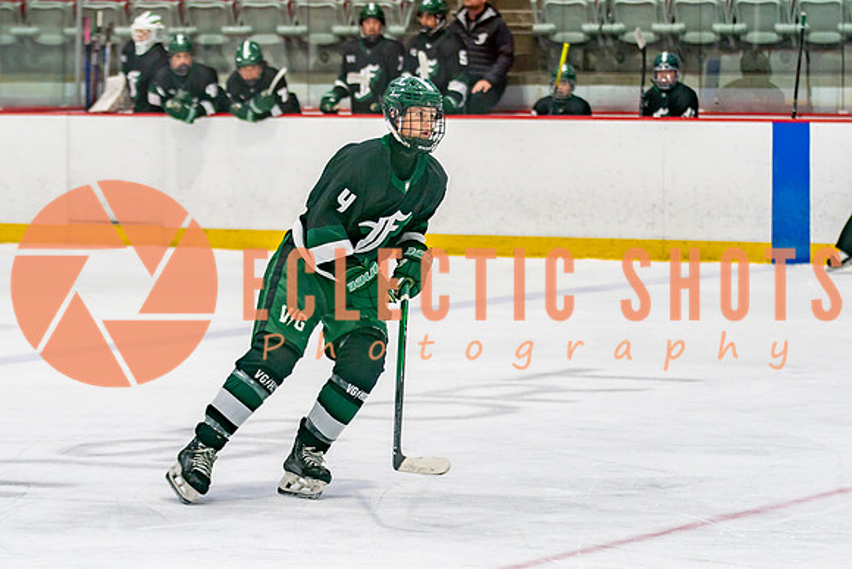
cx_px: 324
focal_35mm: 184
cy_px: 310
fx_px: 4362
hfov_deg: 11.1
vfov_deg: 7.5
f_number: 3.2
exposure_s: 1/640
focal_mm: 102
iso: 500
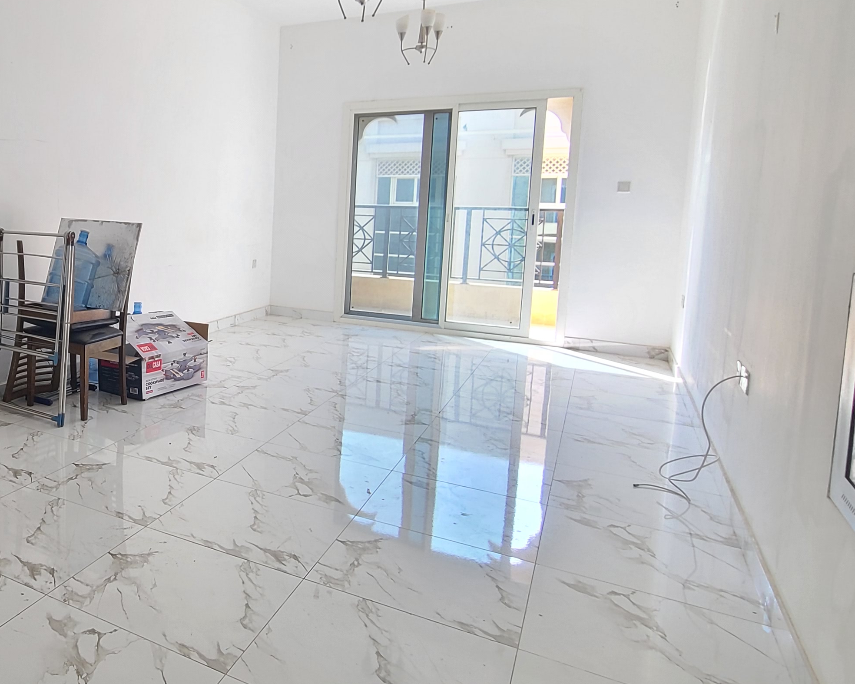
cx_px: 60
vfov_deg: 54.4
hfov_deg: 55.6
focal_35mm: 26
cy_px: 262
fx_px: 658
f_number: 2.2
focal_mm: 2.2
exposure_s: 1/60
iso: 80
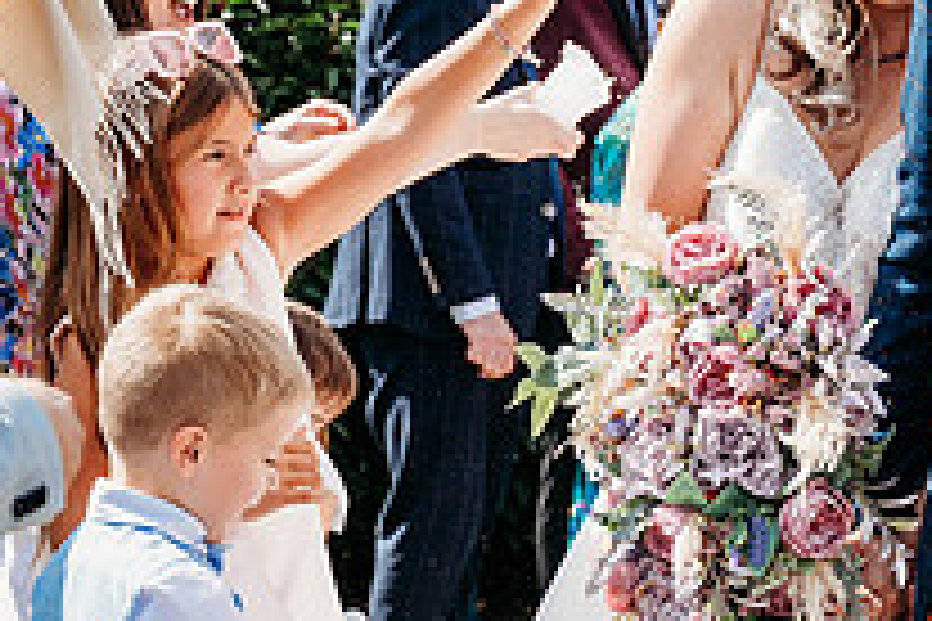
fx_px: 4271
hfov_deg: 12.3
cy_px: 117
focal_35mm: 165
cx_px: 1000
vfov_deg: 8.3
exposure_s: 1/800
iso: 280
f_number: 5
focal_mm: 59
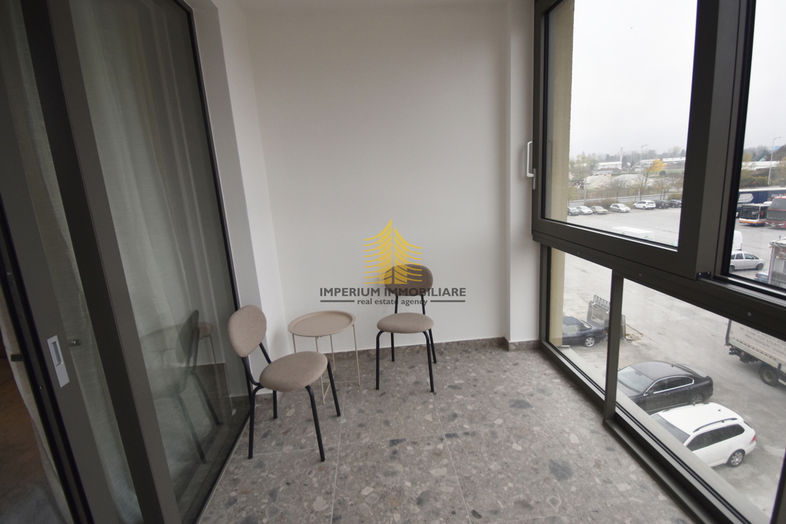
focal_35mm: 15
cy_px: 262
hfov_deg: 100.4
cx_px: 393
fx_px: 327
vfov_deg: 77.3
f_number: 4.5
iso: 400
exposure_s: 1/250
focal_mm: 10
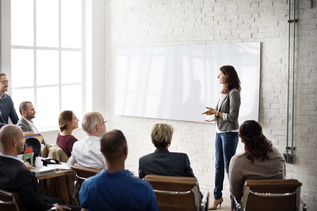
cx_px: 158
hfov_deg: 39.6
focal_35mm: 50
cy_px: 106
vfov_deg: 27.0
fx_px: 440
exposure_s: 1/200
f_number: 2
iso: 100
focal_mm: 50
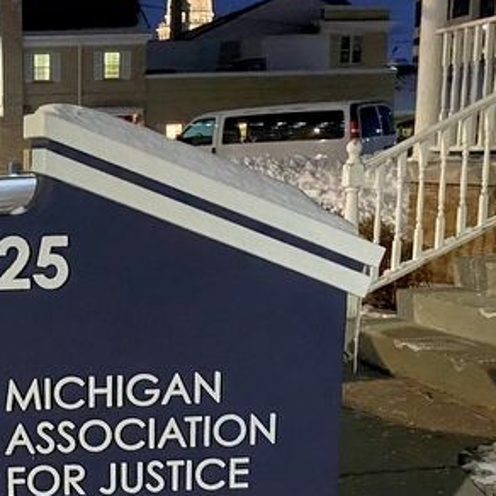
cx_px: -42
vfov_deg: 27.0
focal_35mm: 63
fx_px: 1021
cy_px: 358
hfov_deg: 25.4
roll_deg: +0.8
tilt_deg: -10.1
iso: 800
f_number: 1.8
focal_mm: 4.25
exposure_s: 1/30
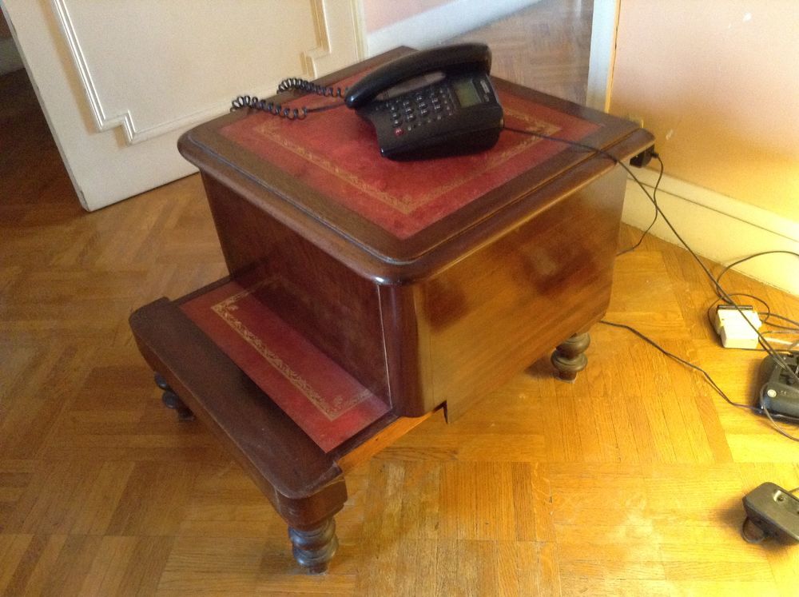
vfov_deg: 42.8
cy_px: 298
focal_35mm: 33
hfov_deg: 55.4
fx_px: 761
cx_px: 400
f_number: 2.4
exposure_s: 1/15
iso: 320
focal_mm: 3.3
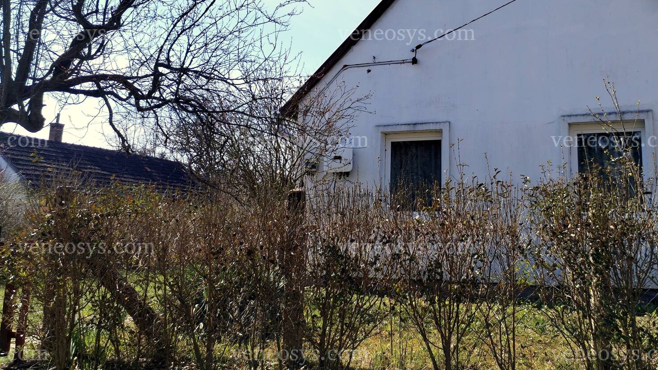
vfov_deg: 28.8
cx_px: 406
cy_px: 124
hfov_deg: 49.0
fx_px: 715
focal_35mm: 41
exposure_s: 1/1122
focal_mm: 4.75
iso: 100
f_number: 1.8
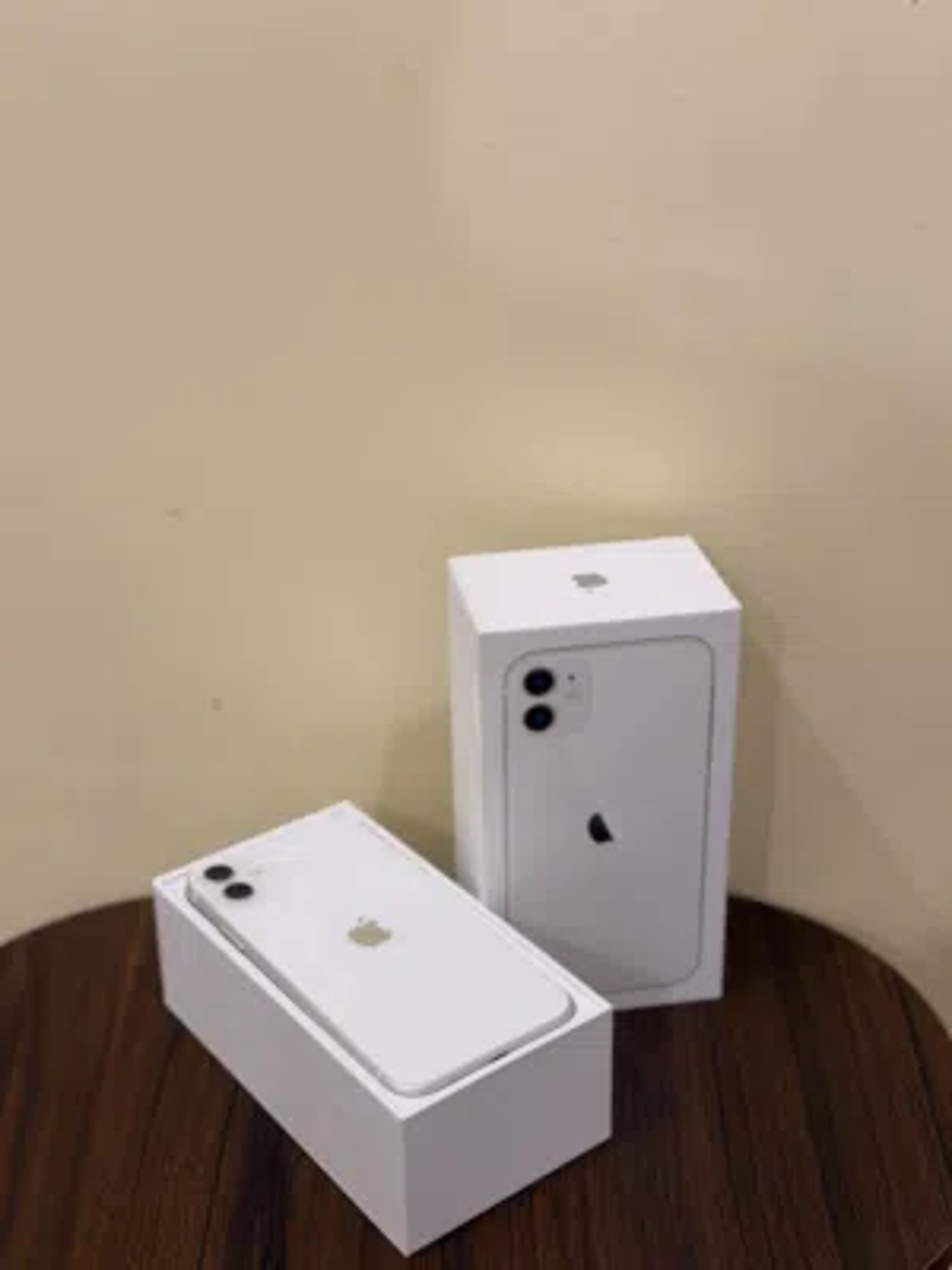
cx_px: 476
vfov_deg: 39.7
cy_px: 635
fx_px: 1760
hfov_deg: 30.3
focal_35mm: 48
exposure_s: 1/50
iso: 64
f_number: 1.78
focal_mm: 6.76
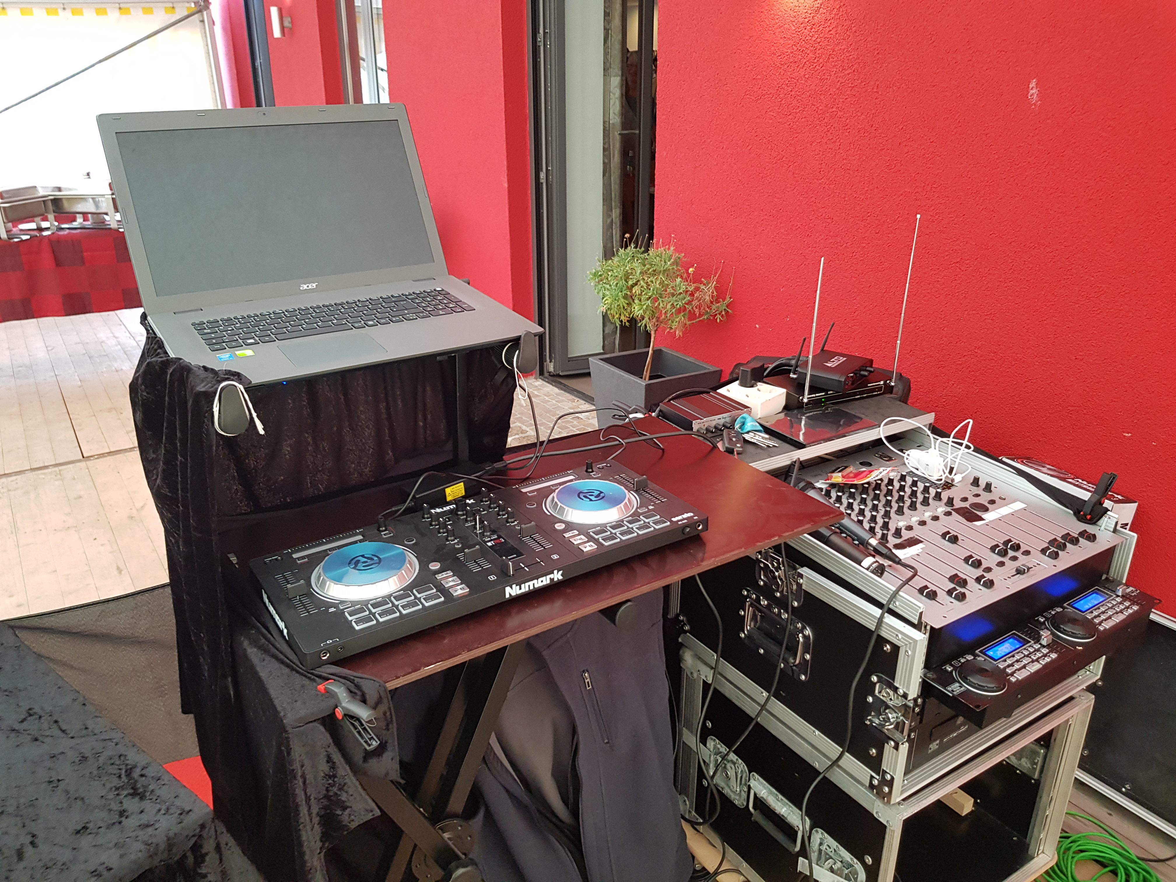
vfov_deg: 53.1
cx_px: 588
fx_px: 883
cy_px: 441
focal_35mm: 26
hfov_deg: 67.3
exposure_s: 1/50
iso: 200
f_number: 1.7
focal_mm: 4.2
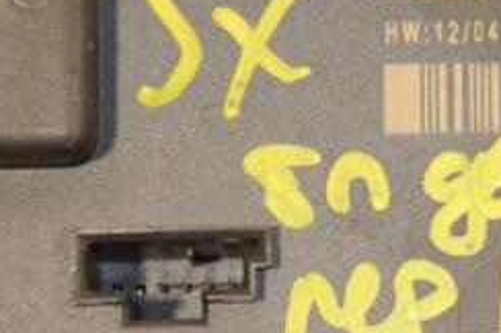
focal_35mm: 340
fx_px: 4725
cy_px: 90
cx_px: 466
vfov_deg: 4.0
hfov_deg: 6.1
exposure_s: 1/125
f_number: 5.6
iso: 800
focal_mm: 92
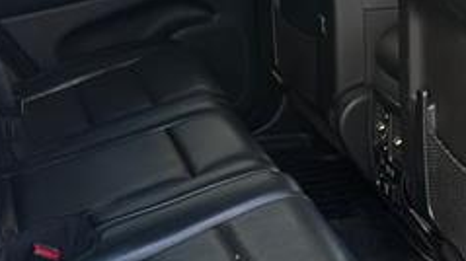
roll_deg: +0.8
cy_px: 27
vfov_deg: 15.7
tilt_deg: -16.0
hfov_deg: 27.8
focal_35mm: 76
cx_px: 283
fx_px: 938
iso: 100
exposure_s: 1/219
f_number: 1.6
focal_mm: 5.96
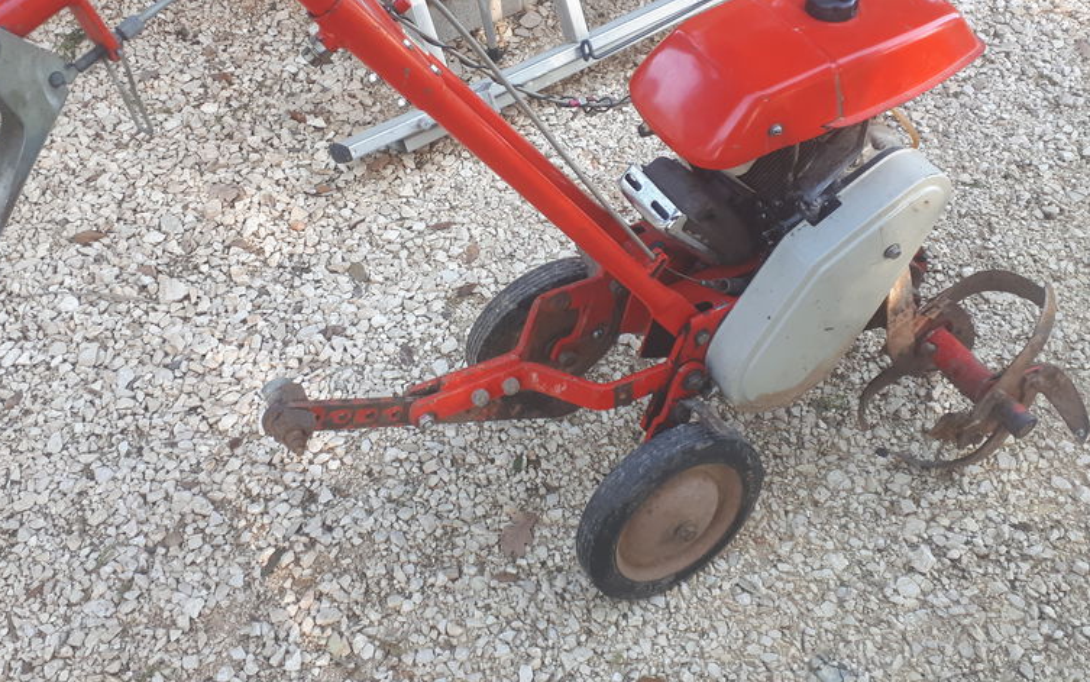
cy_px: 194
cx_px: 544
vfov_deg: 33.1
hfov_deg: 51.5
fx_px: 1129
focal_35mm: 38
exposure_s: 1/100
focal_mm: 3.6
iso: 64
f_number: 1.9
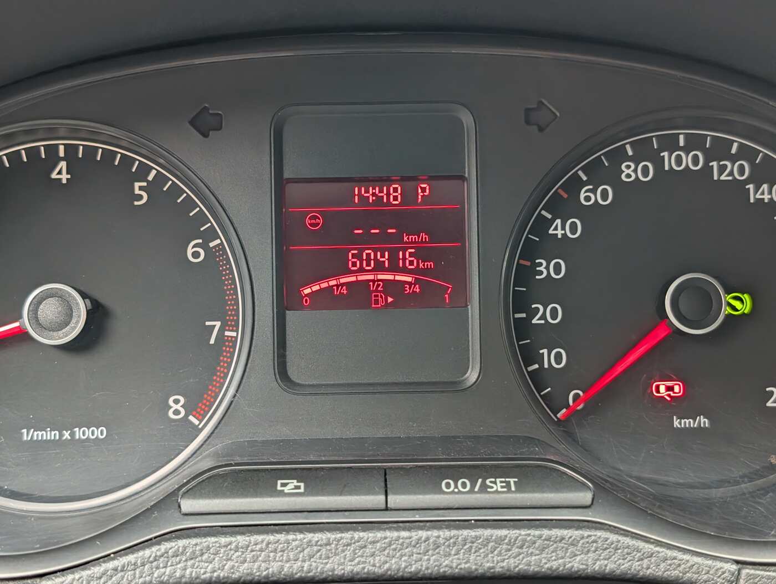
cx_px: 388
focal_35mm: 49
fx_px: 1100
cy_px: 292
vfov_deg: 29.7
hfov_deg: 38.9
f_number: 1.68
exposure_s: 1/100
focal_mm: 6.9
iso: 307
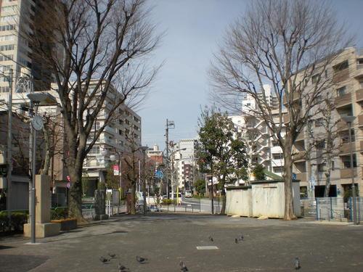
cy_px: 136
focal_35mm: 38
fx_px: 398
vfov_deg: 37.7
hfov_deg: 49.0
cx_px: 182
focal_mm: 6.3
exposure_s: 1/855
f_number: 4.6
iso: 89
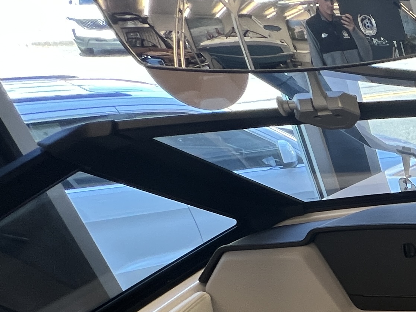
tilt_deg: -40.4
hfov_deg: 26.0
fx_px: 565
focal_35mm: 47
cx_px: 662
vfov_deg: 23.8
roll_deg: -0.3
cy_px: 479
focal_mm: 1.57
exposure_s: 1/99
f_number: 1.8
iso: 64
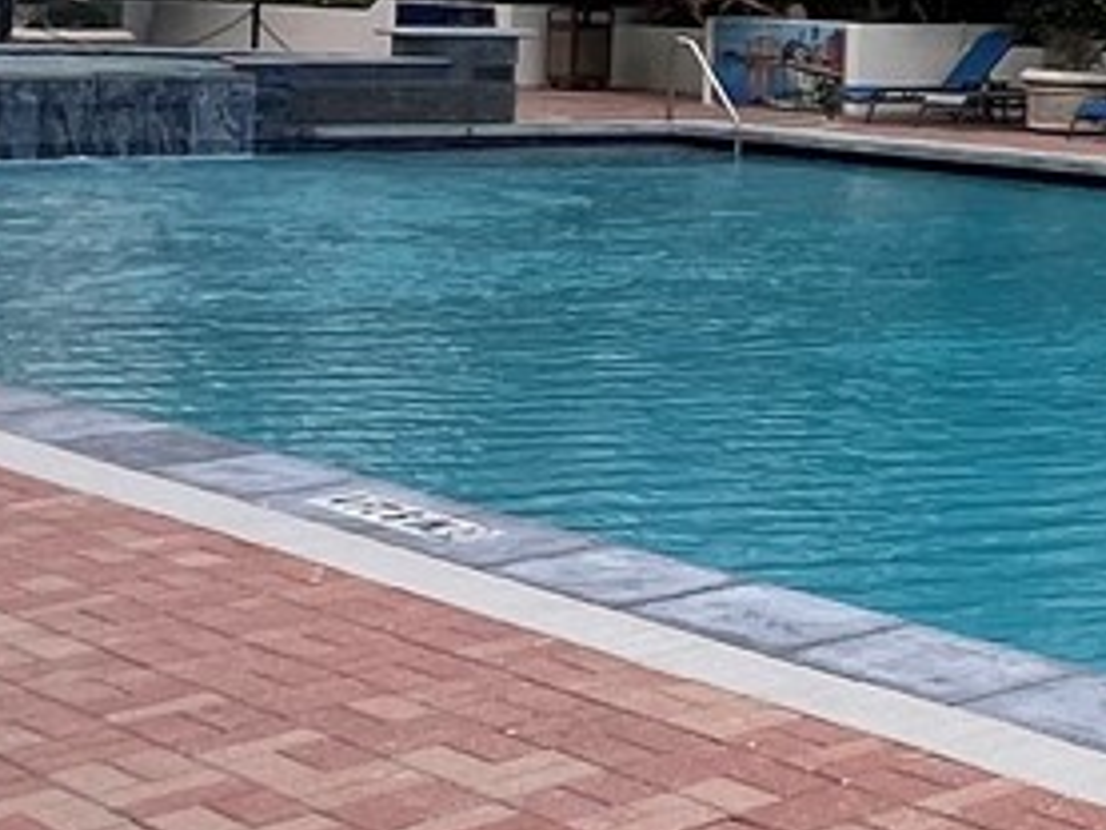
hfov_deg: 19.9
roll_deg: -1.5
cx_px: 1925
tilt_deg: +1.2
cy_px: -64
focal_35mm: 75
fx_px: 2397
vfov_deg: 18.9
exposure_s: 1/208
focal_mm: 1.57
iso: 32
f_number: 1.8
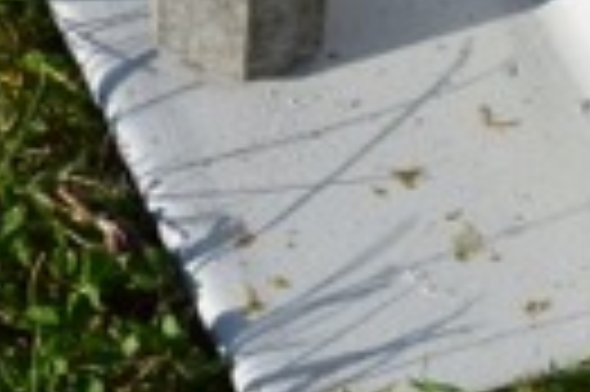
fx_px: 4214
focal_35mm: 257
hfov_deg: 8.0
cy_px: -146
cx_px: 509
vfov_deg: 5.3
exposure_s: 1/500
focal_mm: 35
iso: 400
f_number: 11
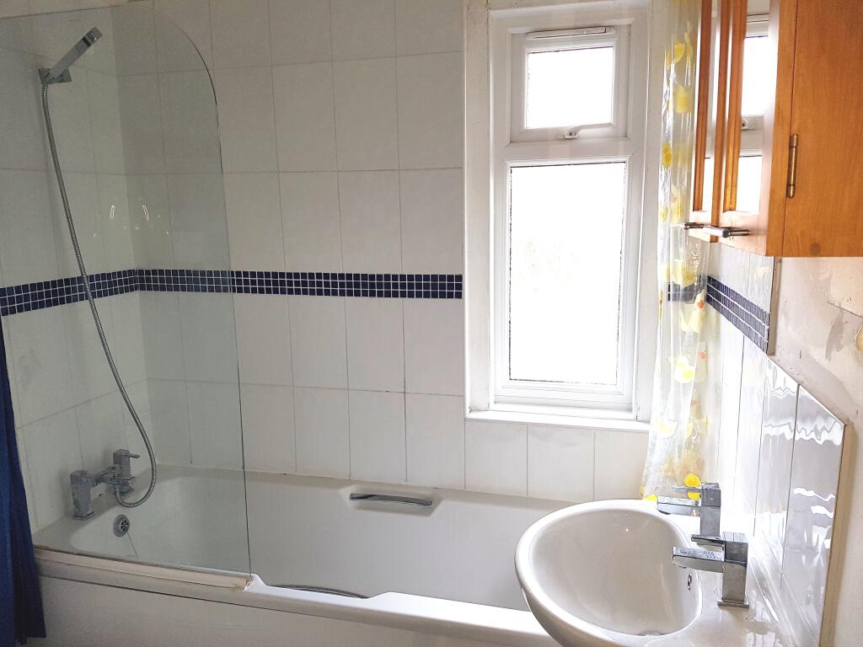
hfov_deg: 67.3
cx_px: 432
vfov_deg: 53.1
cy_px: 324
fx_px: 648
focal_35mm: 26
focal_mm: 4.2
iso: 50
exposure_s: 1/134
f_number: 1.7
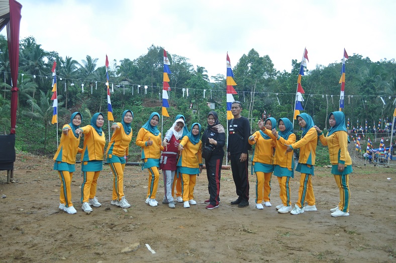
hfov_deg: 62.0
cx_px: 198
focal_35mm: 30
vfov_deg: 43.5
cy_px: 132
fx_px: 330
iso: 320
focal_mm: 20
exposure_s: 1/1000
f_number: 3.8
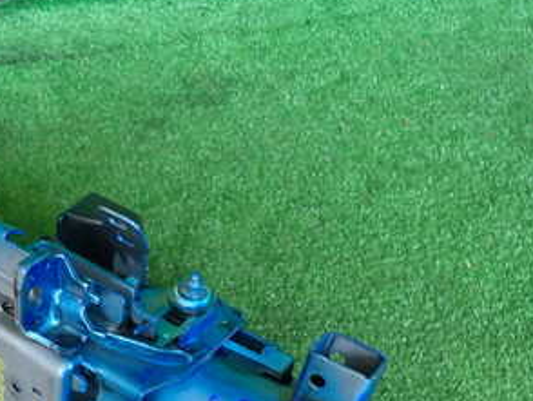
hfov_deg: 36.7
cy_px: 367
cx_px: 141
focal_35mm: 51
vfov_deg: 27.5
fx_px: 786
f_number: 2
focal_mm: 4.5
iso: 200
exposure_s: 1/40
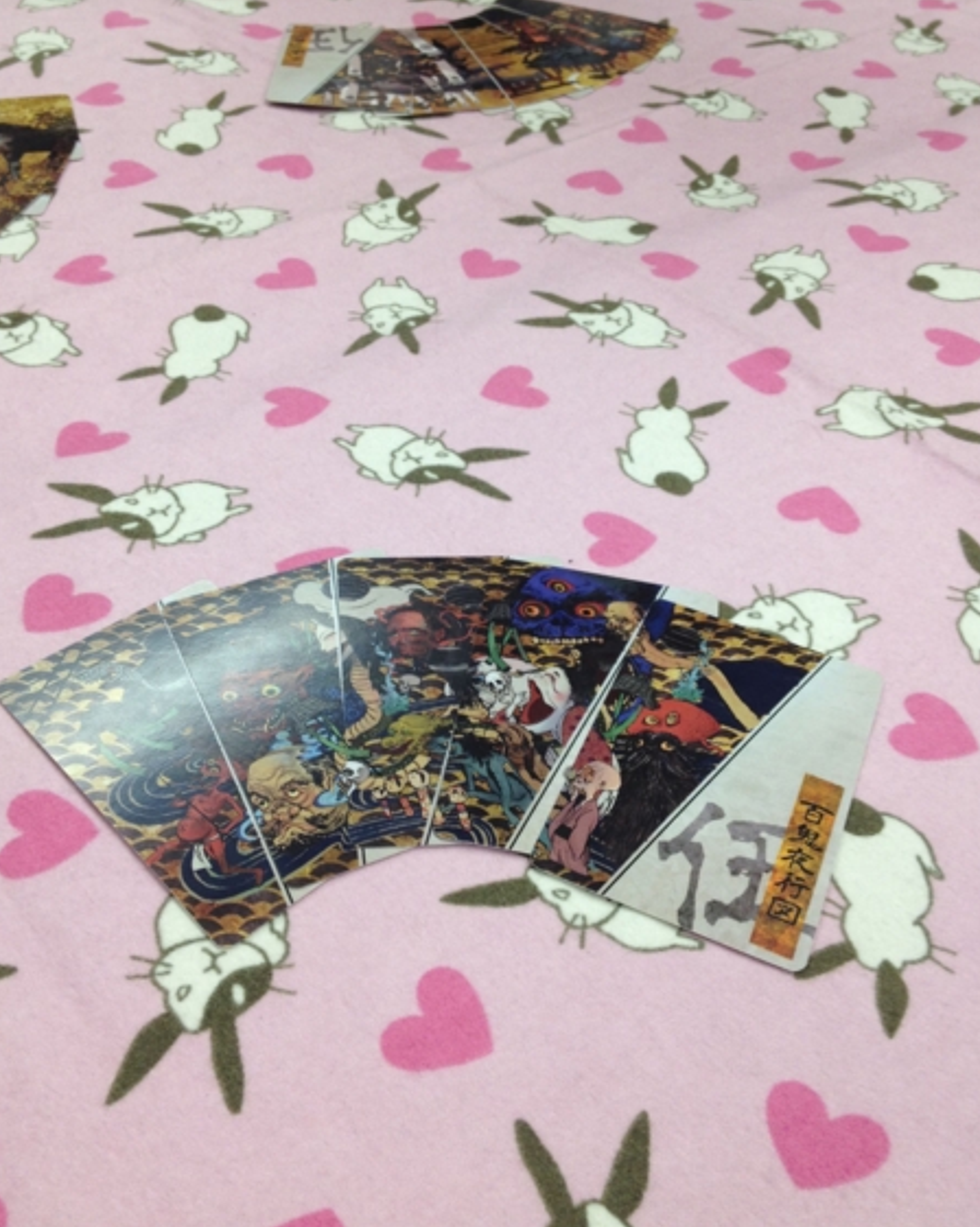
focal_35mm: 39
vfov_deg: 46.9
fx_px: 1415
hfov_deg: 38.2
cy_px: 597
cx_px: 466
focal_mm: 4.28
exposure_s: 1/40
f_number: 2.4
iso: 80
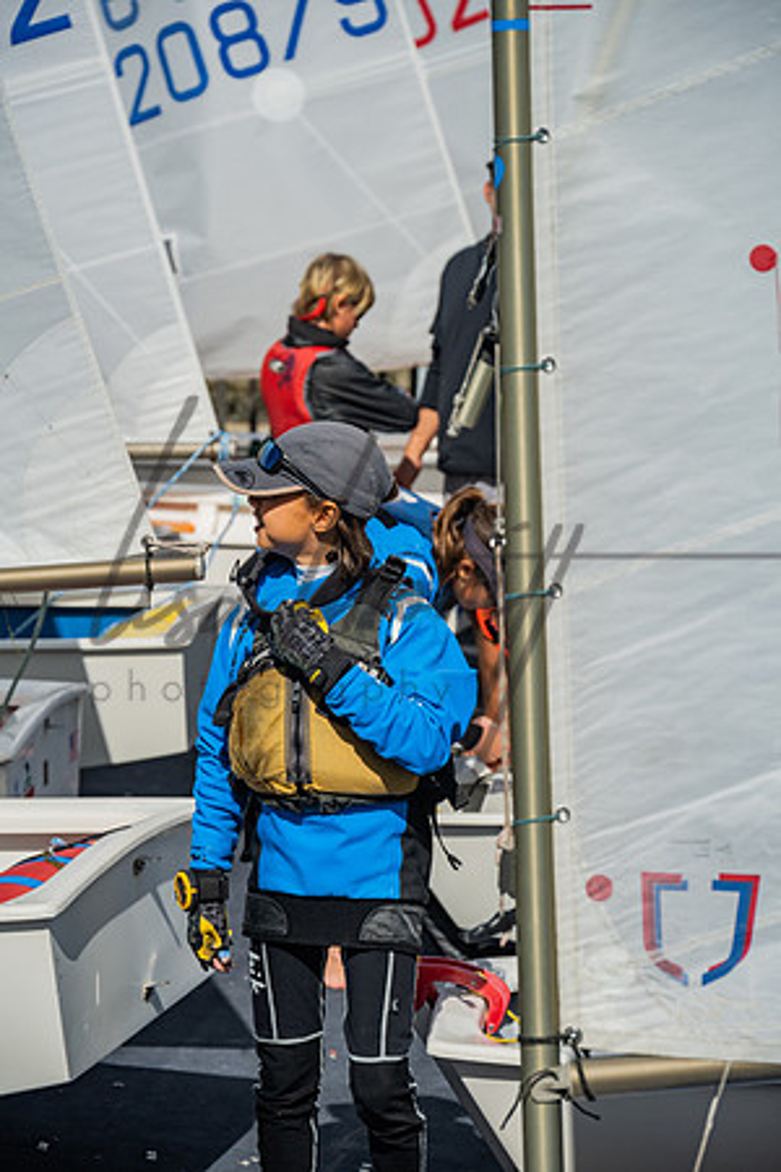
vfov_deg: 17.1
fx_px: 3905
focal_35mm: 120
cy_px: 586
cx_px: 390
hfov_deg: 11.4
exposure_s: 1/320
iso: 100
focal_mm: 120
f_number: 6.3
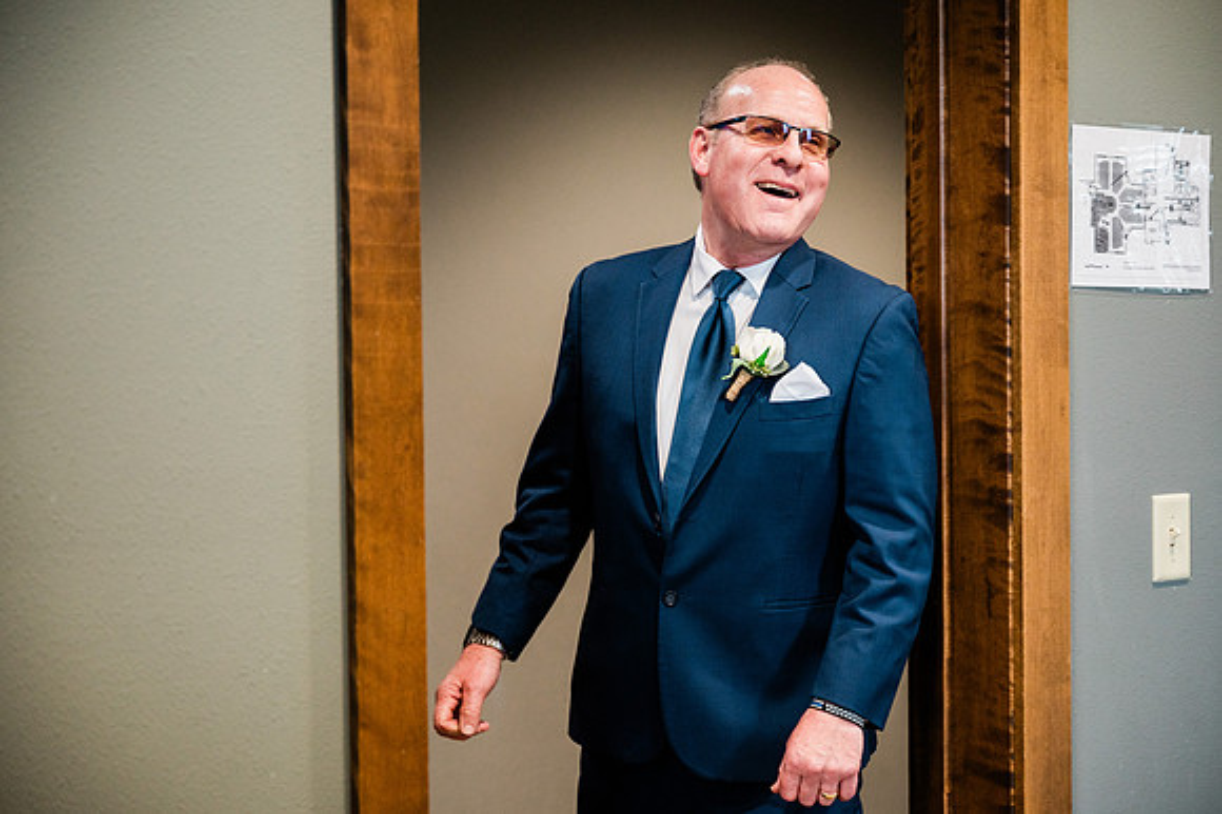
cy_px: 407
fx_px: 2430
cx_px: 611
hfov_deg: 28.2
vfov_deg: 19.0
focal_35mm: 72
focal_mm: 70
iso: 1000
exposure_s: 1/200
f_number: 2.8
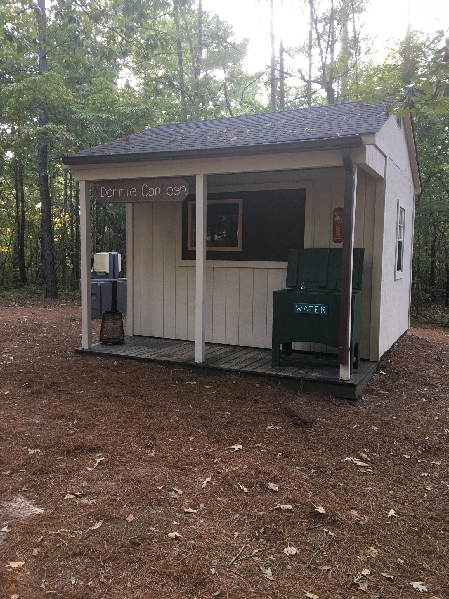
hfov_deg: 48.2
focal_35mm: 29
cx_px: 224
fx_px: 501
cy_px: 300
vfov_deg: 61.7
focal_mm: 4.15
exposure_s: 1/15
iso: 25
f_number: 2.2
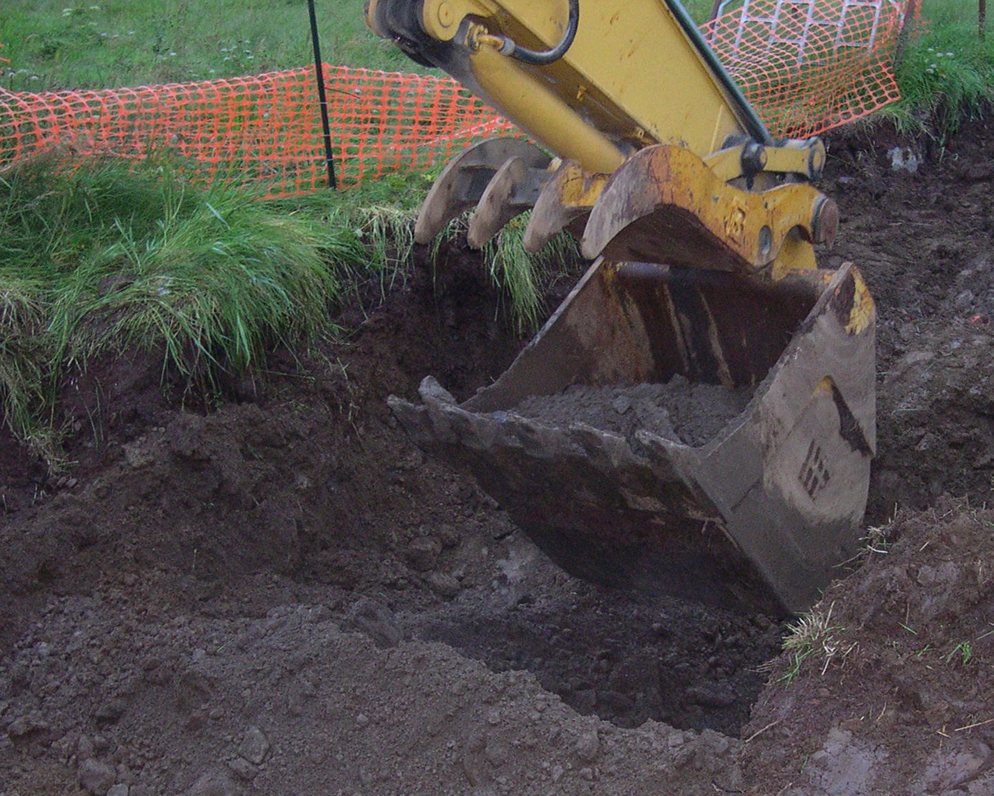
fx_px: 1736
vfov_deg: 25.5
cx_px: 655
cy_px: 593
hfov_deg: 31.7
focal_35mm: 59
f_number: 2.8
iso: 400
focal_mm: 8
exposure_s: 1/60
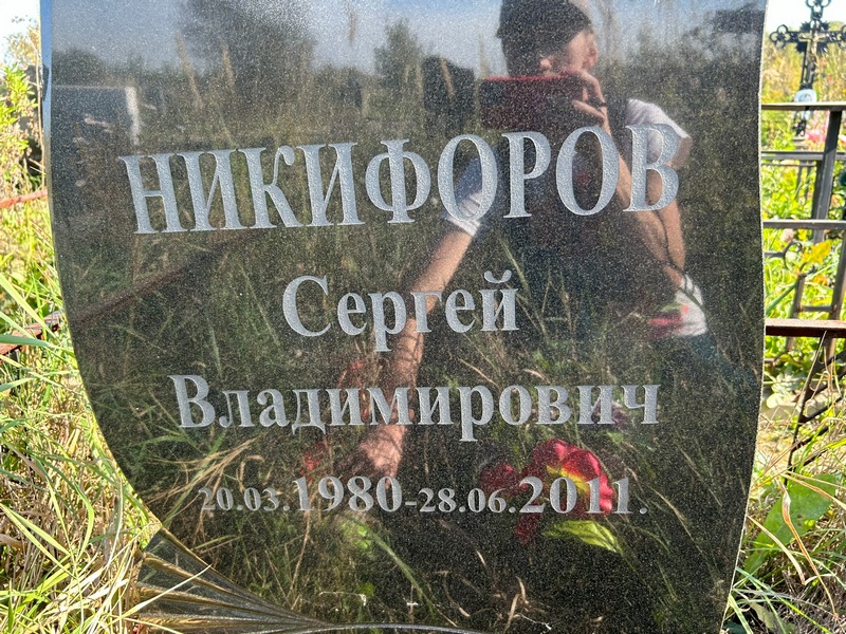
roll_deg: +1.1
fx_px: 635
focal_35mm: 26
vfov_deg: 53.1
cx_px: 423
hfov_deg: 67.3
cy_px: 317
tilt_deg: -18.9
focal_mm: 5.7
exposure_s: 1/254
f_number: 1.5
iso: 40
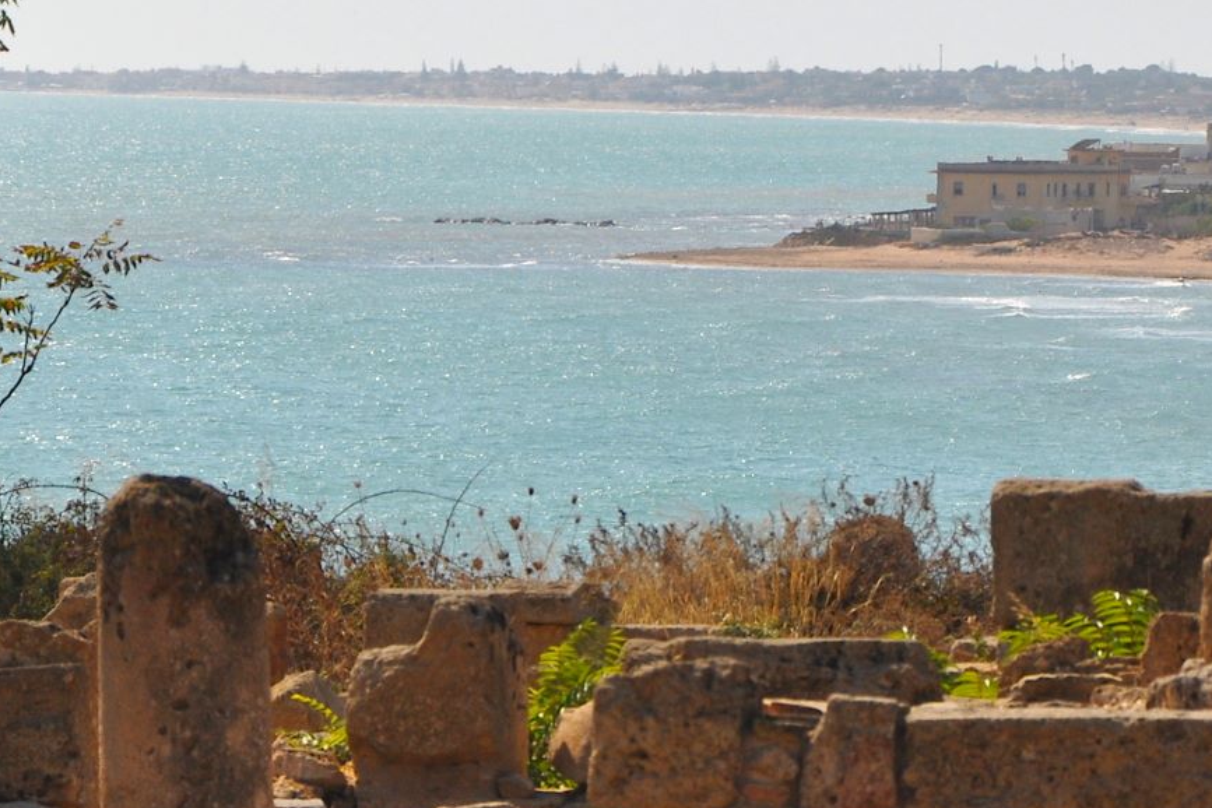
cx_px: 622
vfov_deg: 4.4
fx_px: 10608
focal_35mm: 315
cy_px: 261
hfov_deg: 6.5
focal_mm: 95
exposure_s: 1/400
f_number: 10
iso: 400
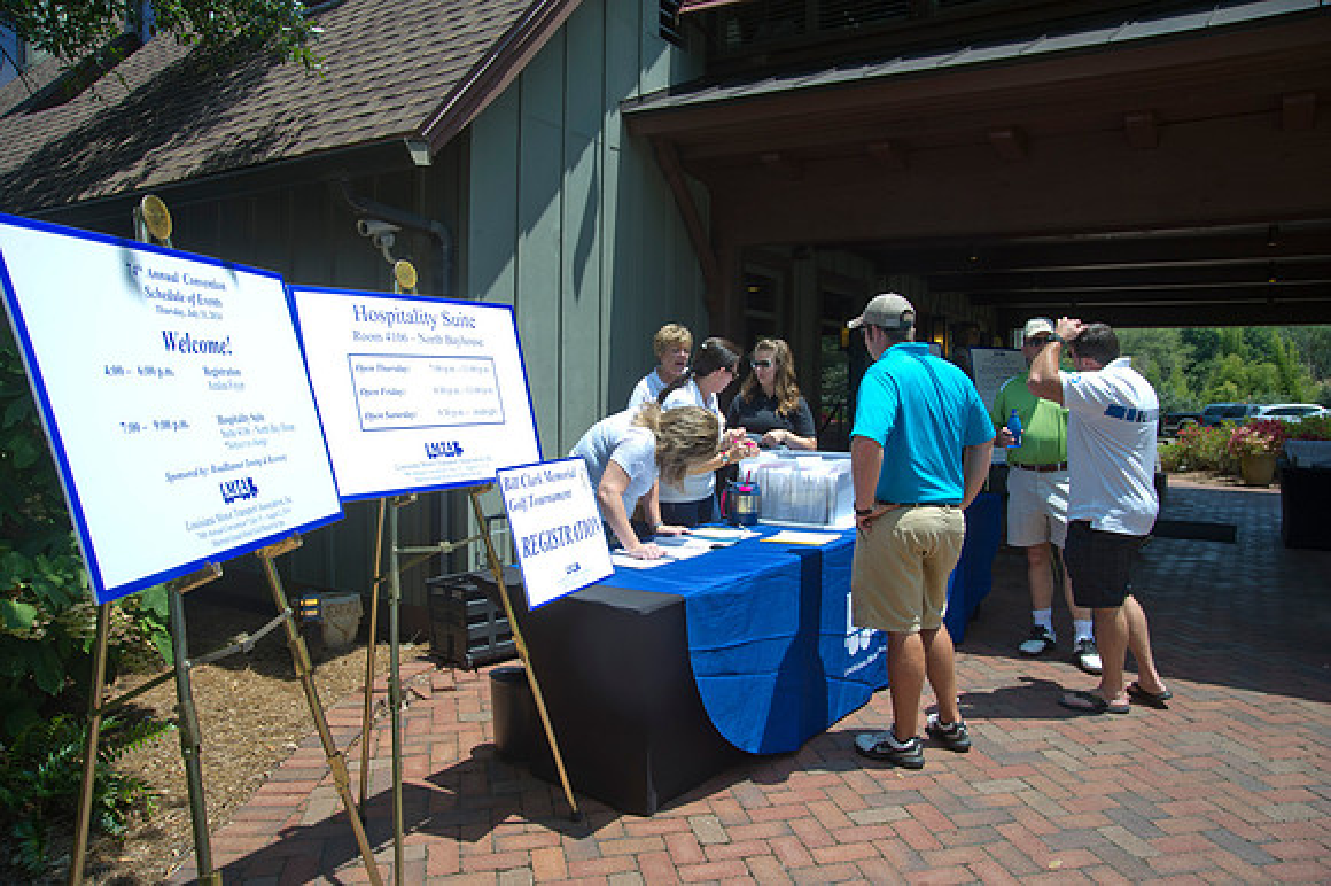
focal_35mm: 24
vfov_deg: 53.1
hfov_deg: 73.8
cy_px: 443
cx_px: 666
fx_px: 887
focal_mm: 24
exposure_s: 1/250
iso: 100
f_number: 8
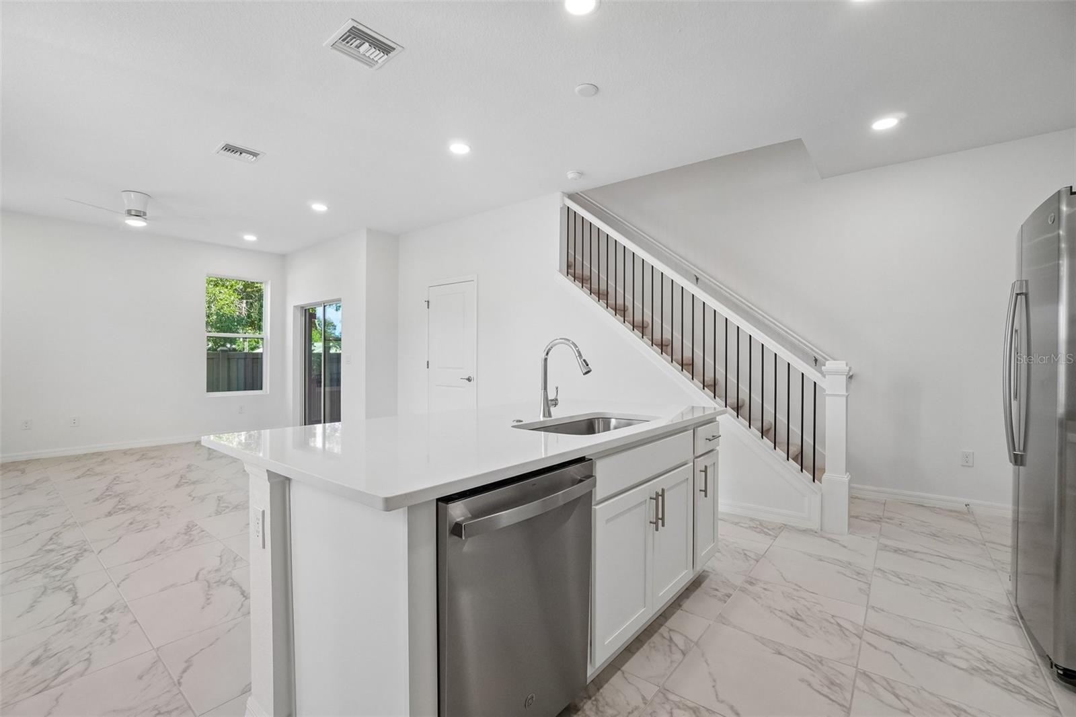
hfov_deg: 100.4
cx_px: 538
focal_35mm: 15
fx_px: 448
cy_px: 358
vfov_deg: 77.3
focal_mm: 10
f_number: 8
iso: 320
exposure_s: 1/30
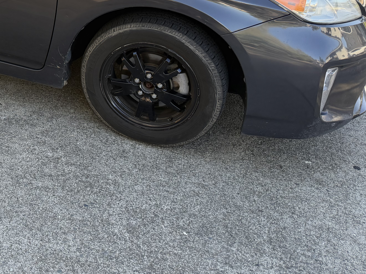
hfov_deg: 33.4
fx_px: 550
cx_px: -8
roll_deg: -3.5
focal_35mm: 52
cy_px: -4
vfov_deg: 26.4
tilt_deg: -23.0
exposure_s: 1/521
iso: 100
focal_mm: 6.76
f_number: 1.78
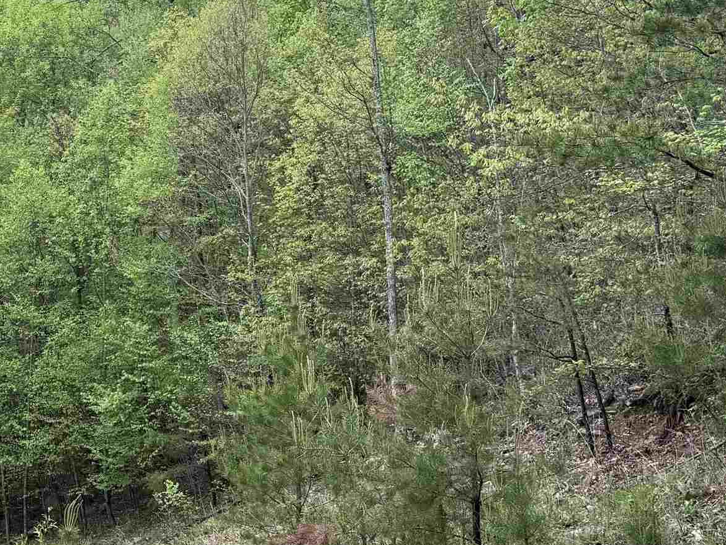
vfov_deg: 23.2
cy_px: 166
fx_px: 1322
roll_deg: -1.9
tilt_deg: +0.4
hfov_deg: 30.0
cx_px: 148
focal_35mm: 63
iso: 80
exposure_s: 1/643
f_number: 1.78
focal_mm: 6.76
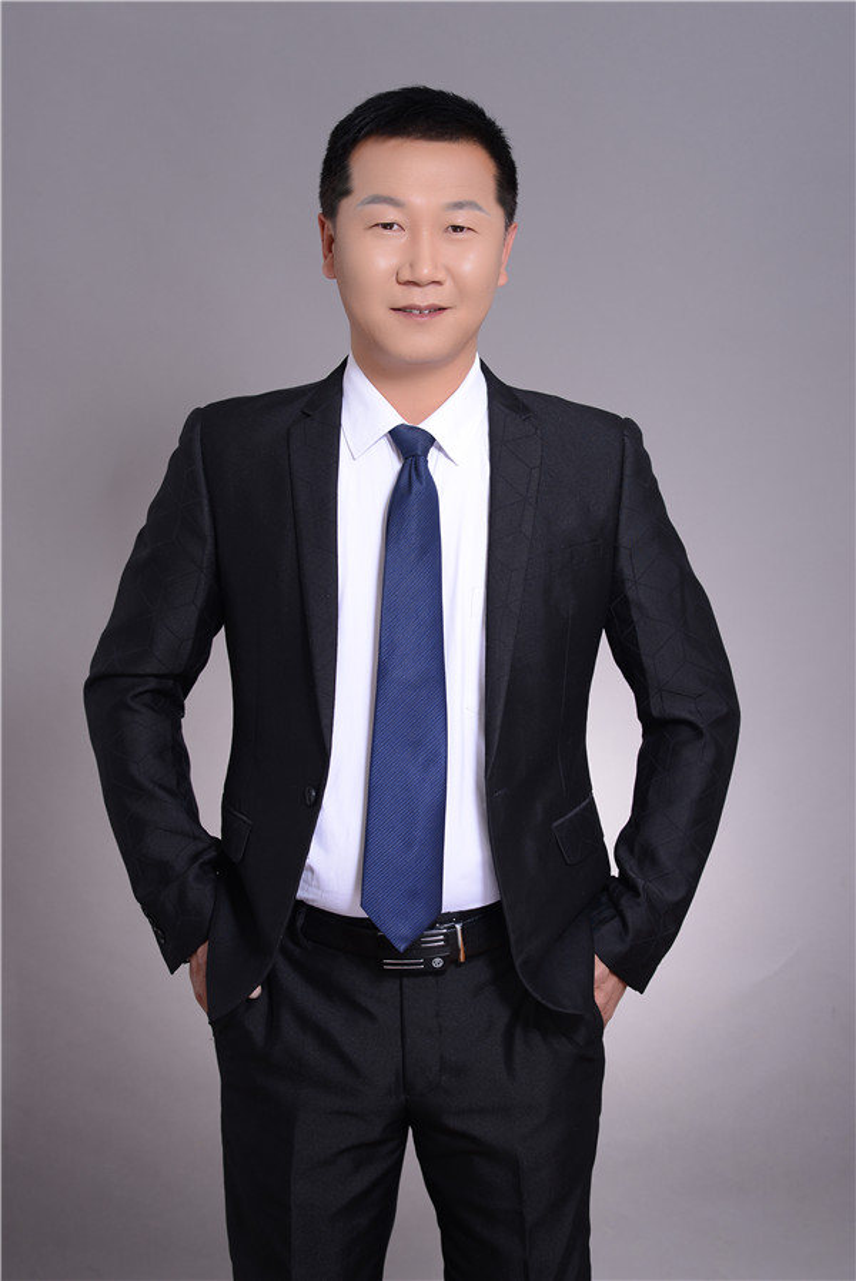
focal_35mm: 85
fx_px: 3027
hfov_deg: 16.1
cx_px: 428
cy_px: 640
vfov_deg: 23.9
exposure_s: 1/125
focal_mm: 85
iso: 100
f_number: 8
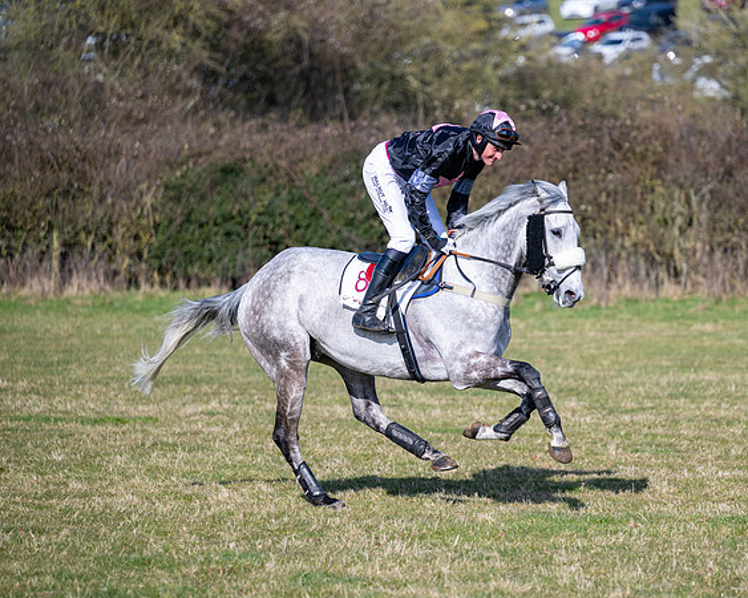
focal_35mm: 186
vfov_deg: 8.3
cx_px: 424
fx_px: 4112
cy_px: 340
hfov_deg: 10.4
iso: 200
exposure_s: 1/4000
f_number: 2.8
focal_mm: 145
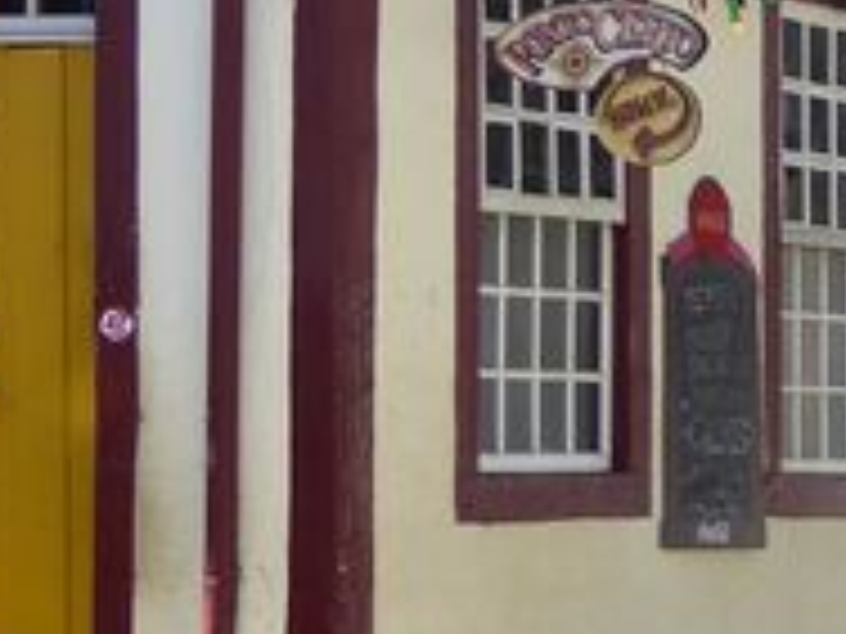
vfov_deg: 7.1
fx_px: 5108
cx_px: 1593
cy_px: 369
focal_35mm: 209
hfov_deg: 9.0
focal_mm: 8.4
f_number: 4
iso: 80
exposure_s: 1/125
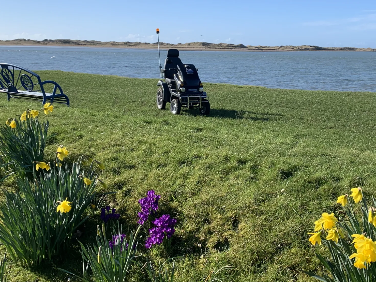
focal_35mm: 45
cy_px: 106
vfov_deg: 32.0
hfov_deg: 41.9
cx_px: 225
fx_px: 489
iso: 25
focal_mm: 4.25
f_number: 1.8
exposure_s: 1/2421
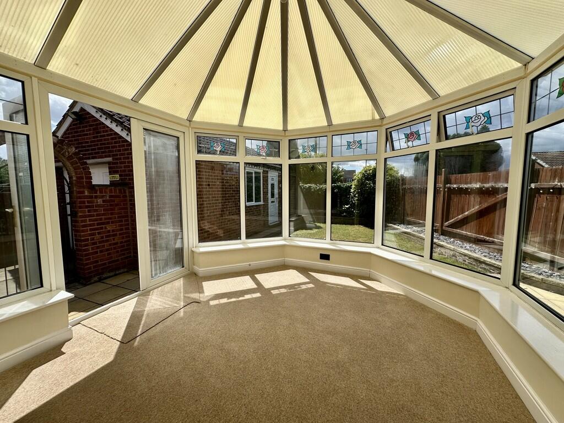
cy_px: 212
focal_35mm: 14
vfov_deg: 85.7
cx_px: 282
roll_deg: +0.1
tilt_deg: -6.0
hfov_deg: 102.1
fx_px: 228
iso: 50
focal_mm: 2.22
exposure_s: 1/1949
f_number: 2.2
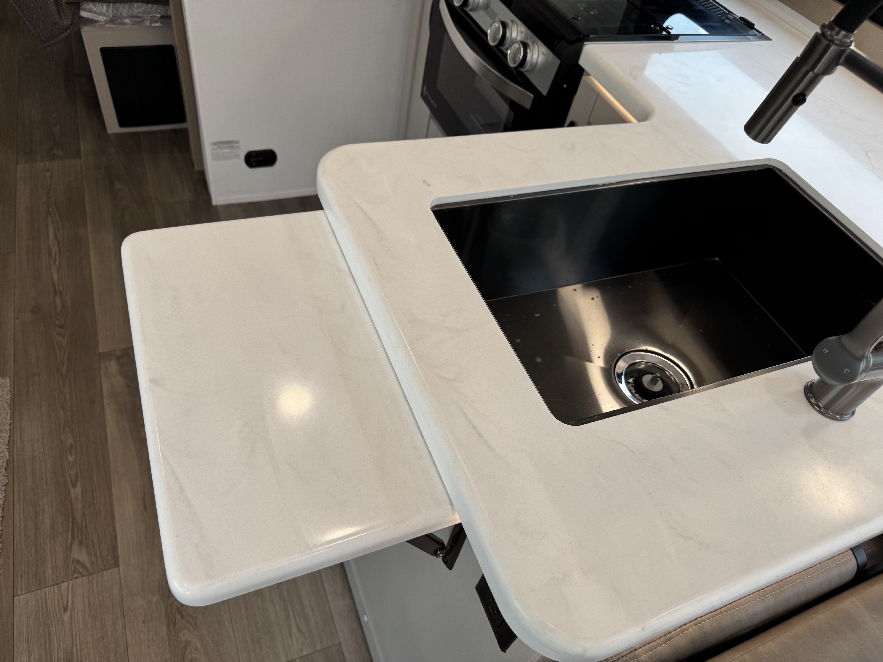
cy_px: 331
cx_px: 442
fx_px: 612
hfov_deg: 71.6
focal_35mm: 24
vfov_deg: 56.8
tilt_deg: -47.7
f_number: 1.78
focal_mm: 6.76
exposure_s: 1/121
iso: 64
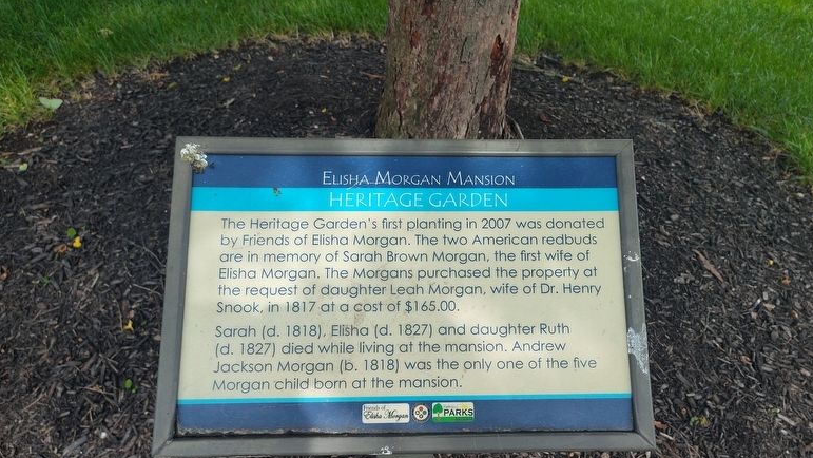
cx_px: 420
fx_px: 561
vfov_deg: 43.6
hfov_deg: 71.9
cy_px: 314
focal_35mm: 26
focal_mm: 5.56
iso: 100
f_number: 1.8
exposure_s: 1/310
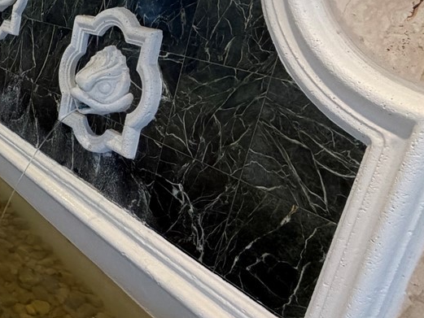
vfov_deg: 33.5
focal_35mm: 43
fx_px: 527
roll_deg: -1.6
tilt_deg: -18.7
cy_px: 132
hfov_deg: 31.9
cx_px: -142
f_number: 2.2
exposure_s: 1/60
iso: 160
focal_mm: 2.22
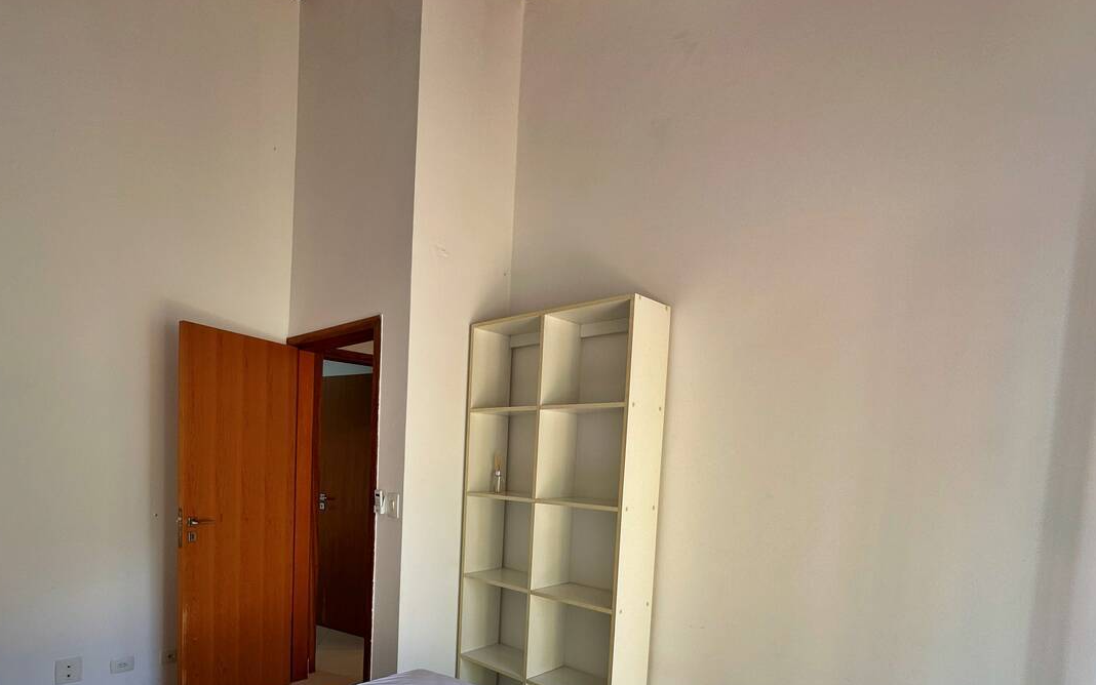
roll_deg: -2.0
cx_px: 396
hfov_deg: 83.1
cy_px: 493
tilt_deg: -4.0
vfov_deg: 57.4
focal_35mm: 20
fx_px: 598
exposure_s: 1/99
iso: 64
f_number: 2.2
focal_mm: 2.22
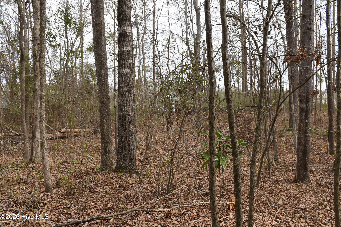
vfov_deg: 43.6
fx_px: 284
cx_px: 170
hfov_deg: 61.9
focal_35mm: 30
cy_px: 114
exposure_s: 1/250
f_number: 8
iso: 250
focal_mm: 20
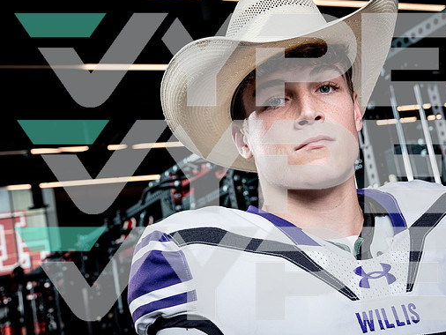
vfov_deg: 27.1
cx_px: 242
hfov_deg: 35.5
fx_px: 696
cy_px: 167
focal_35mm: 54
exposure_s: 1/250
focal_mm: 49
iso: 640
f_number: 8
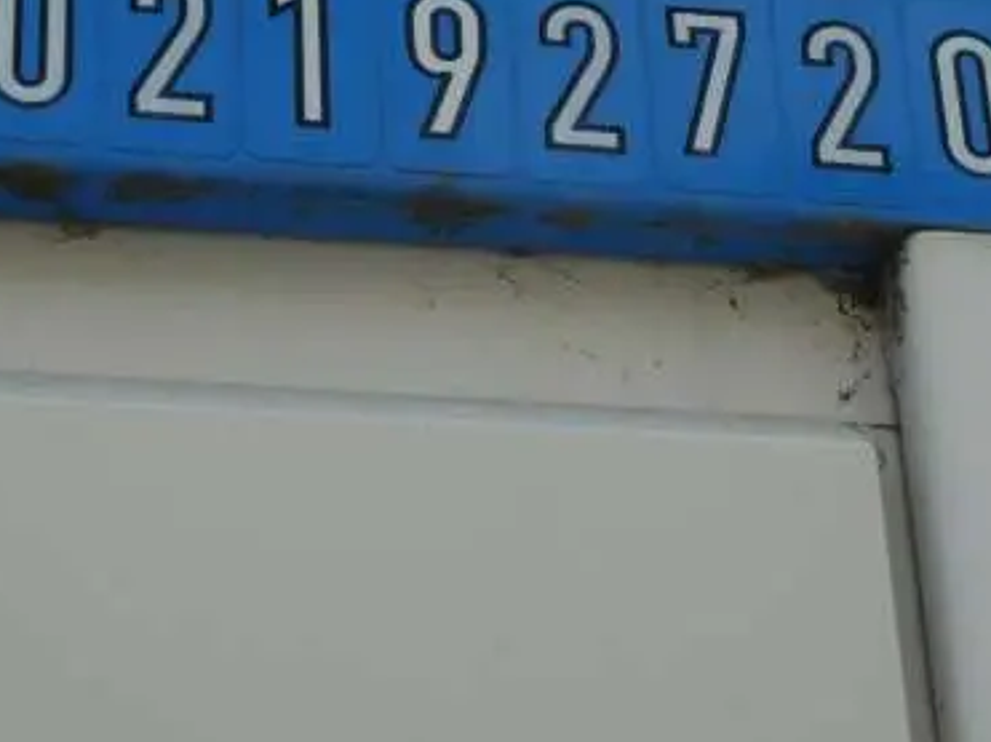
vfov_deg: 12.0
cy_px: 347
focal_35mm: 123
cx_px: 430
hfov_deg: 16.0
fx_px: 3520
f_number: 4.2
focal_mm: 10.3
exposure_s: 1/640
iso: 80
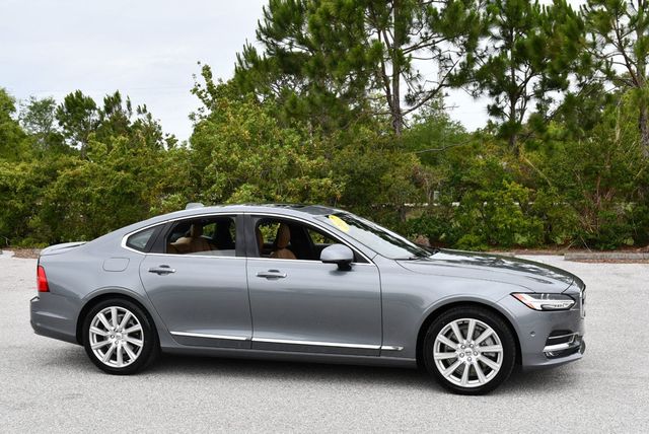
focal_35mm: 48
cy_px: 217
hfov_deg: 41.1
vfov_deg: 28.1
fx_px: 866
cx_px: 324
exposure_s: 1/250
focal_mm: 24
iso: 140
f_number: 8
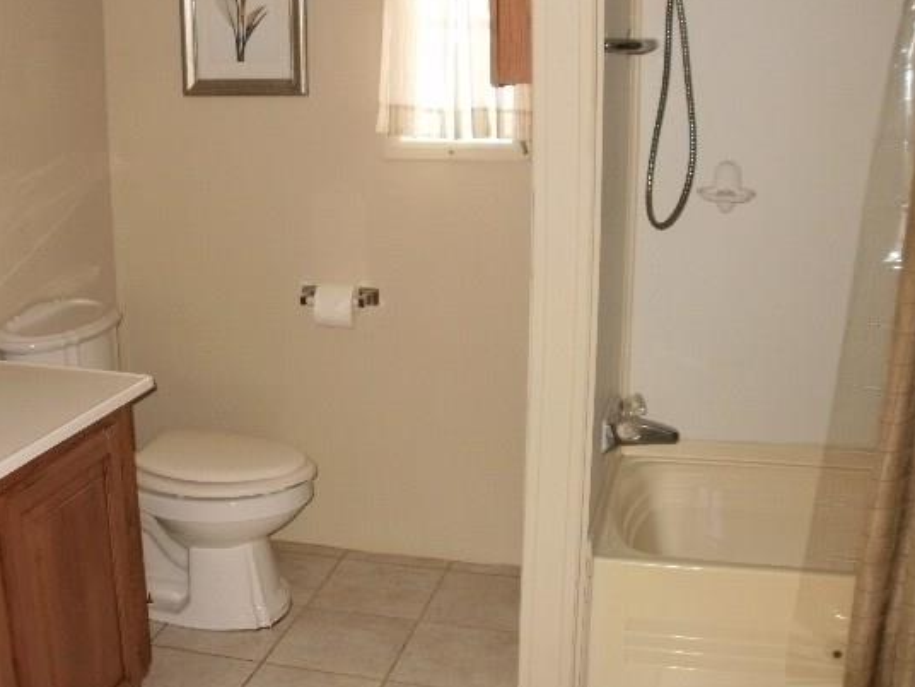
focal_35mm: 43
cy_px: 344
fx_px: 1137
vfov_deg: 33.6
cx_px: 403
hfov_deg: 43.8
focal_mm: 6.3
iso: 125
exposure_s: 1/30
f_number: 3.5
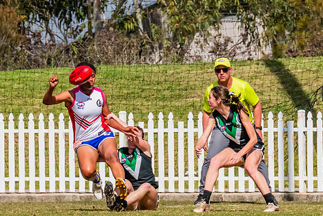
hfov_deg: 1.7
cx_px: 107
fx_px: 10890
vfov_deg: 1.1
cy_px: 150
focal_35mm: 1213
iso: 800
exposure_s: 1/1250
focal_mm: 420
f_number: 16
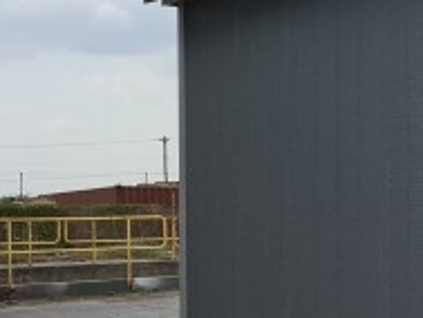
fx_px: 954
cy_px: 222
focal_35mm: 78
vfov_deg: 18.8
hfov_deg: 21.3
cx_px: 624
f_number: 1.8
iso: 50
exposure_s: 1/1908
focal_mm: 5.54
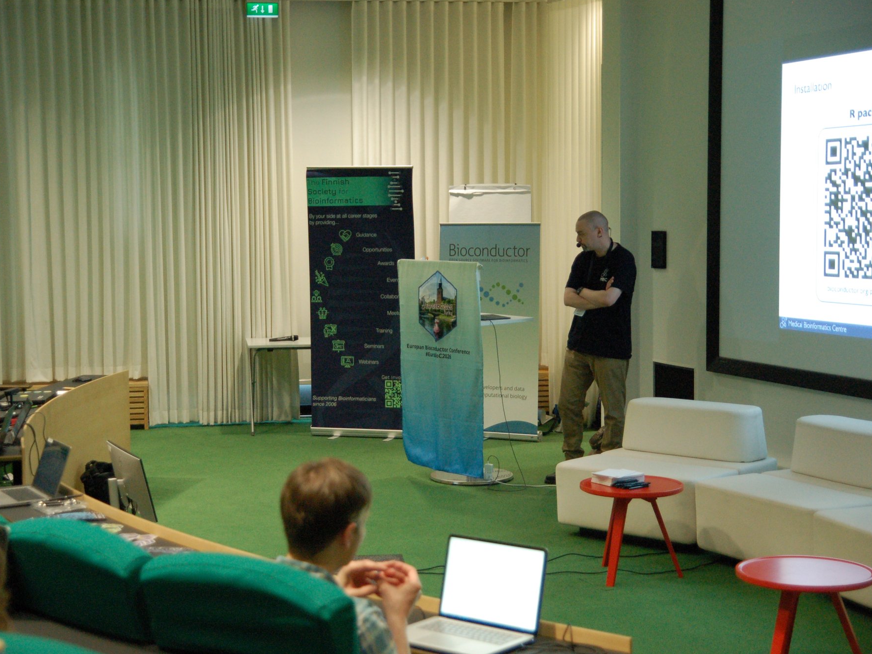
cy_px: 327
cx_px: 409
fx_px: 1562
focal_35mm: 62
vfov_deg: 23.6
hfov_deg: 31.2
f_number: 2.8
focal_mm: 38
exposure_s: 1/125
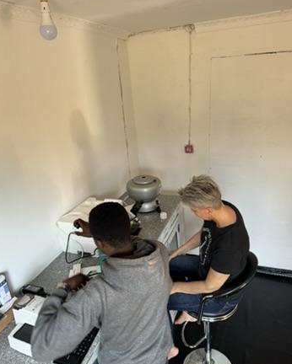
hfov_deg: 55.0
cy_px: 181
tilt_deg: -20.3
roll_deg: +6.6
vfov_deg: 66.0
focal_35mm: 26
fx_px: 281
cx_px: 148
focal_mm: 6.76
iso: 200
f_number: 1.78
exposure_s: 1/69
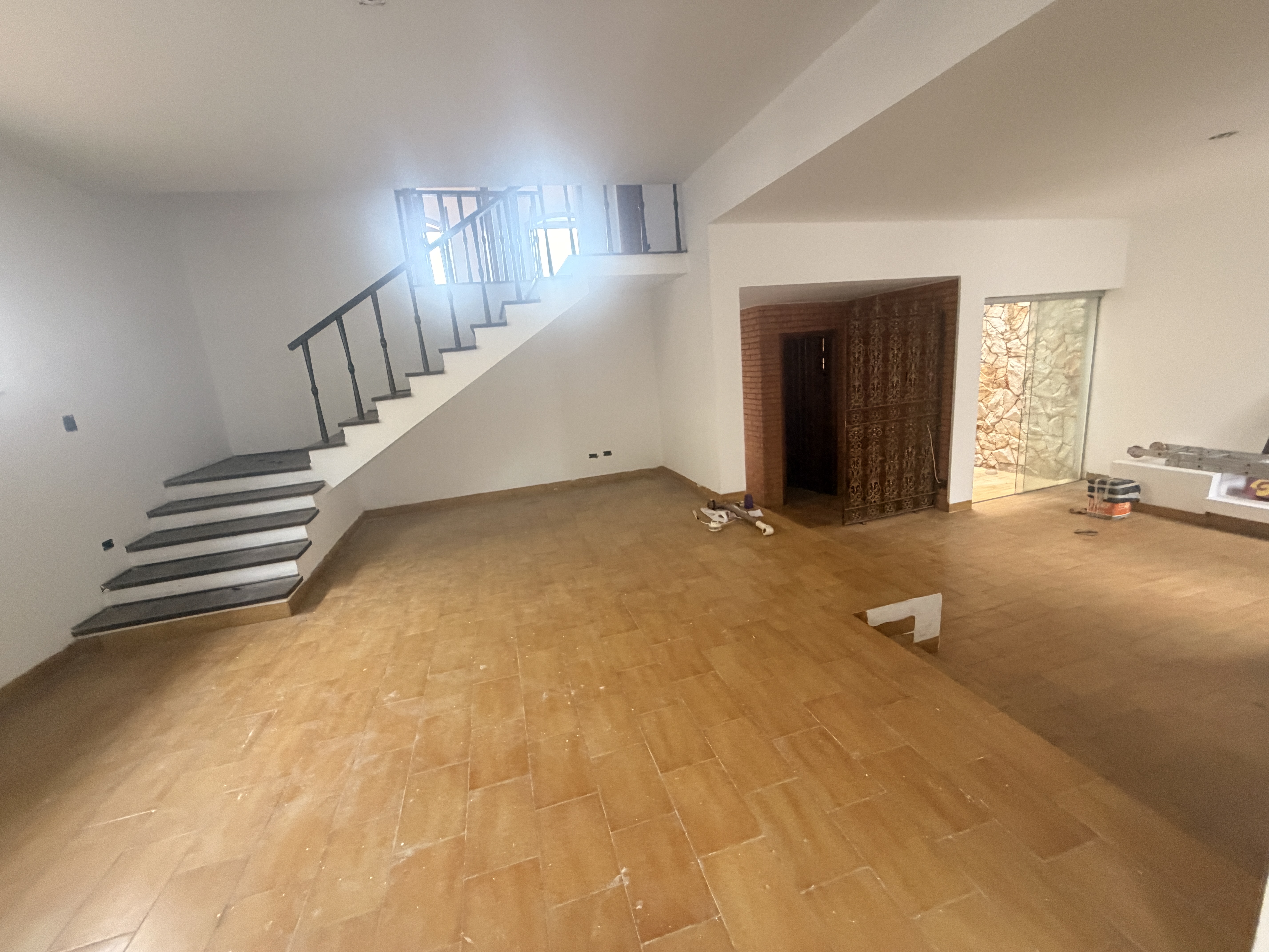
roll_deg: +6.7
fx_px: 513
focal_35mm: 14
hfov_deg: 102.1
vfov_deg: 85.7
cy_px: 476
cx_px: 634
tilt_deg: -11.8
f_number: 2.2
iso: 500
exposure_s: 1/60
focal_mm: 2.22
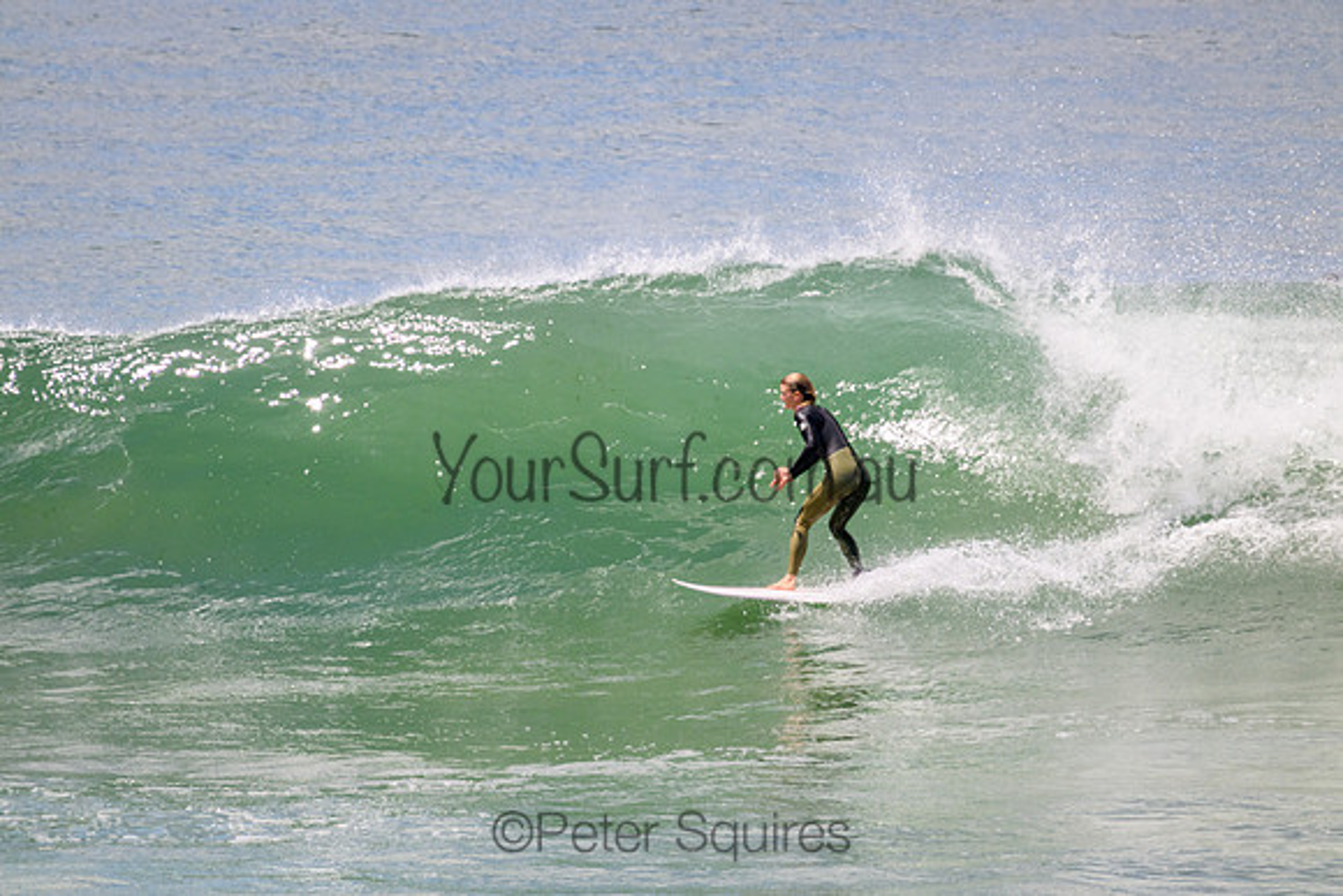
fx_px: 29850
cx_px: 672
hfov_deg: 2.6
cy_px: 448
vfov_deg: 1.7
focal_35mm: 800
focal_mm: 800
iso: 1000
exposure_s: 1/2000
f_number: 11
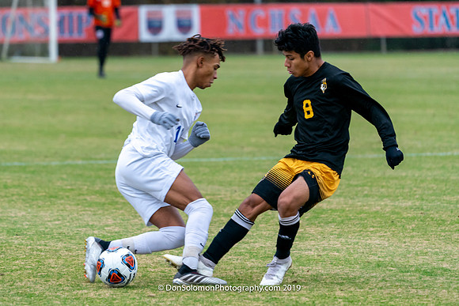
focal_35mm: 372
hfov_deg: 5.5
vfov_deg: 3.7
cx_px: 200
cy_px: 120
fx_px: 4741
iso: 2500
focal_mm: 306
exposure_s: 1/800
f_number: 5.6
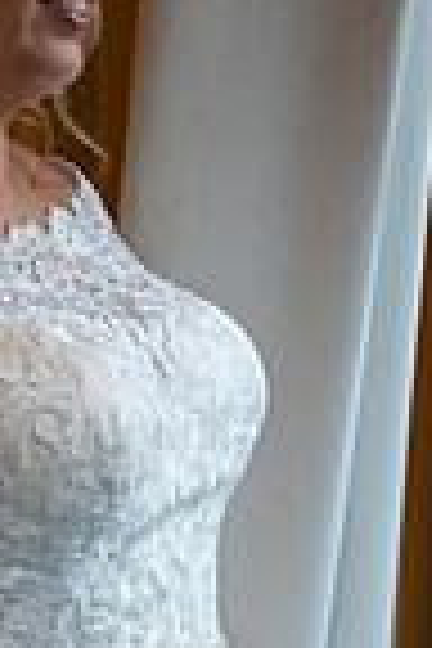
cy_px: 454
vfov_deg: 16.3
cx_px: 27
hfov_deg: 10.9
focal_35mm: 125
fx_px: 2250
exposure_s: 1/160
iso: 640
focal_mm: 40
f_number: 3.5
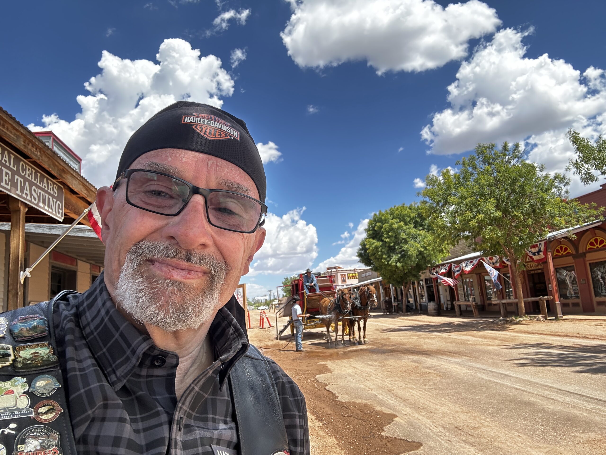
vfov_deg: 58.9
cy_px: 228
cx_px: 303
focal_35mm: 23
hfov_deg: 73.9
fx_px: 403
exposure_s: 1/491
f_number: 1.9
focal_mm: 2.69
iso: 25
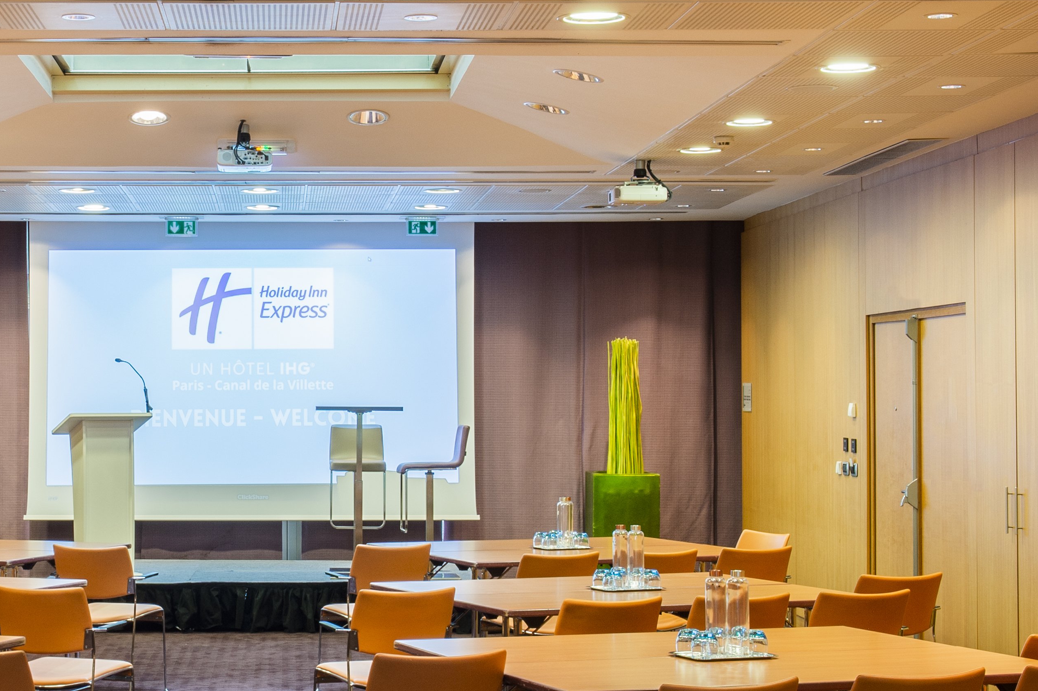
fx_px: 1960
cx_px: 218
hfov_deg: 29.1
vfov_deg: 20.0
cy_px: 432
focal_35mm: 68
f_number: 16
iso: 200
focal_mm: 35
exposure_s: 1
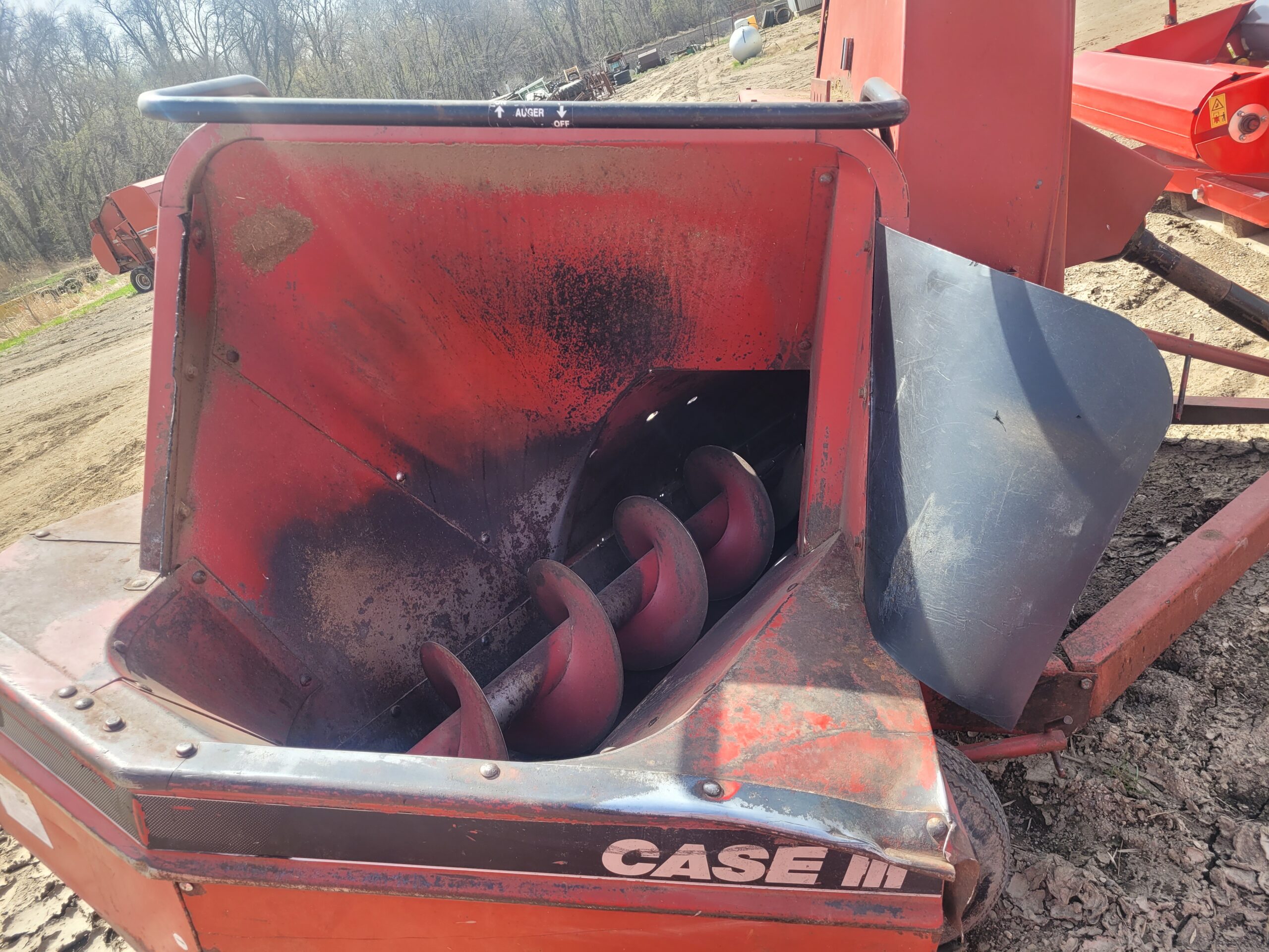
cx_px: 634
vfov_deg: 53.1
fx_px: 953
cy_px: 476
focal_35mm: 26
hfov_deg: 67.3
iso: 40
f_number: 1.8
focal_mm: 5.4
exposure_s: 1/579
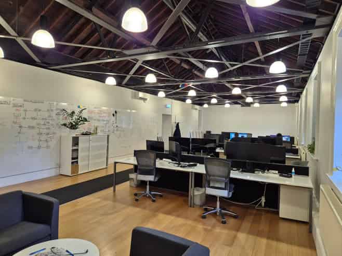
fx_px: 227
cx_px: 171
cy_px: 128
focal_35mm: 23
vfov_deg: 58.8
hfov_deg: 73.9
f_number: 1.8
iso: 100
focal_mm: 5.4
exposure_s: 1/100
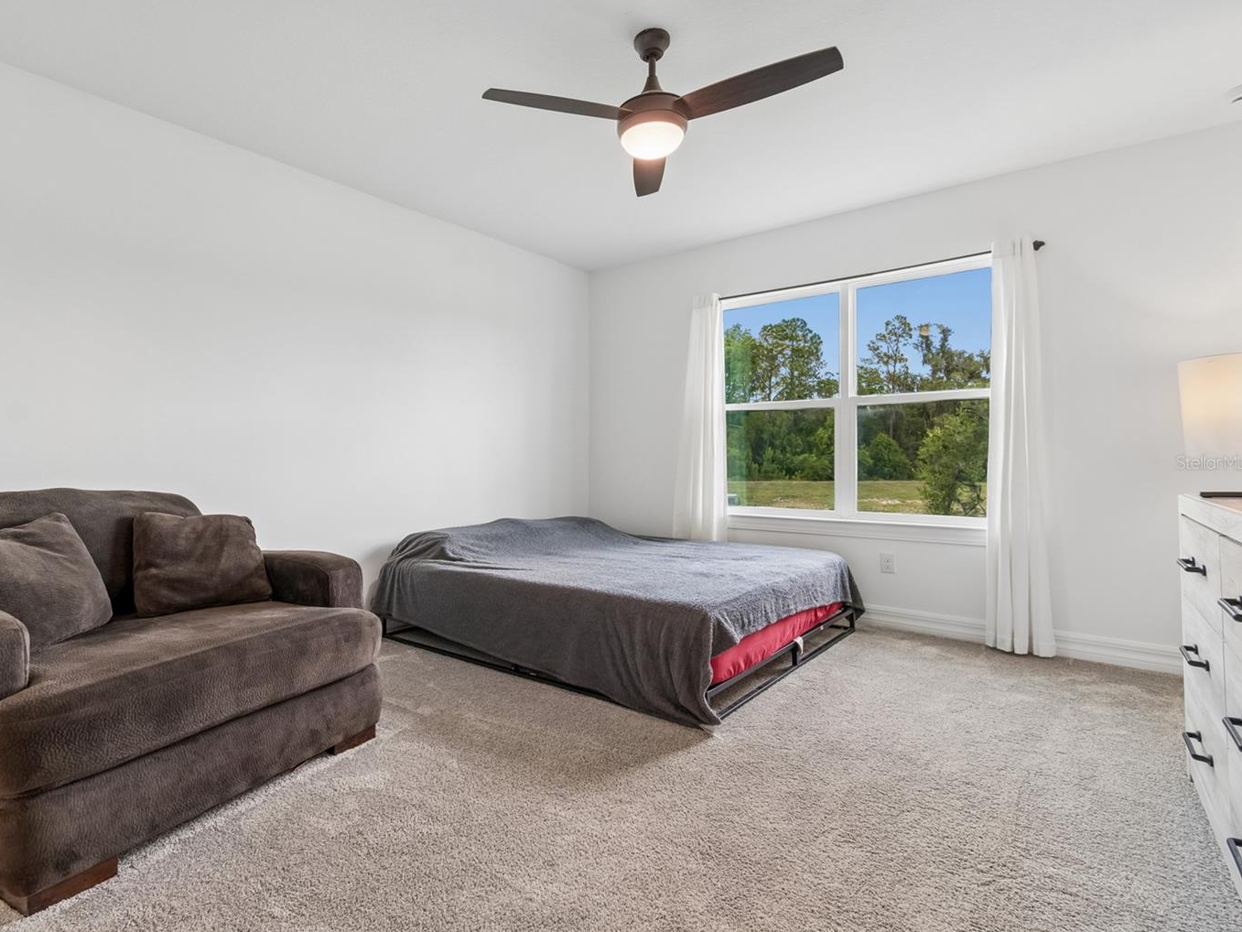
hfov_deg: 90.3
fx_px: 610
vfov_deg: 74.7
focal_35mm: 17
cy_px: 462
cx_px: 525
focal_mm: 10
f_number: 7.1
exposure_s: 1/6
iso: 100
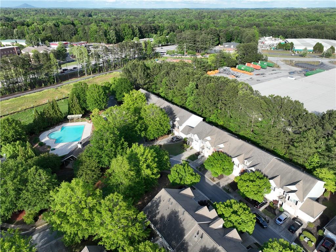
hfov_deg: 71.6
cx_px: 168
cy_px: 126
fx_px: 233
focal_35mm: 24
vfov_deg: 56.8
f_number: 2.8
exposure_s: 1/1000
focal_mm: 12.29
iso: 130
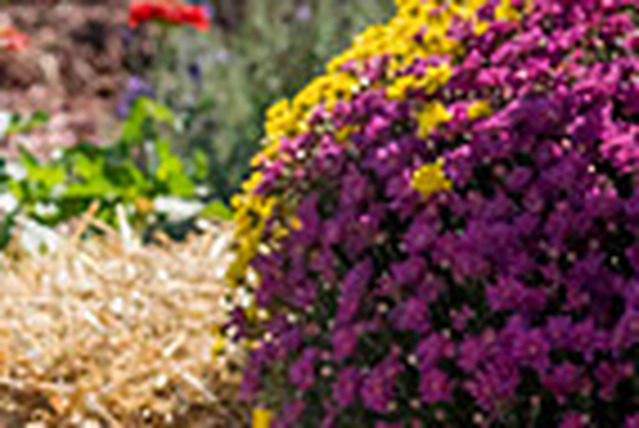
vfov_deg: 4.0
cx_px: -531
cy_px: 601
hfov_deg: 5.8
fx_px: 6148
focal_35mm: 346
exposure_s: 1/1250
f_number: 7.1
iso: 400
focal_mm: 85
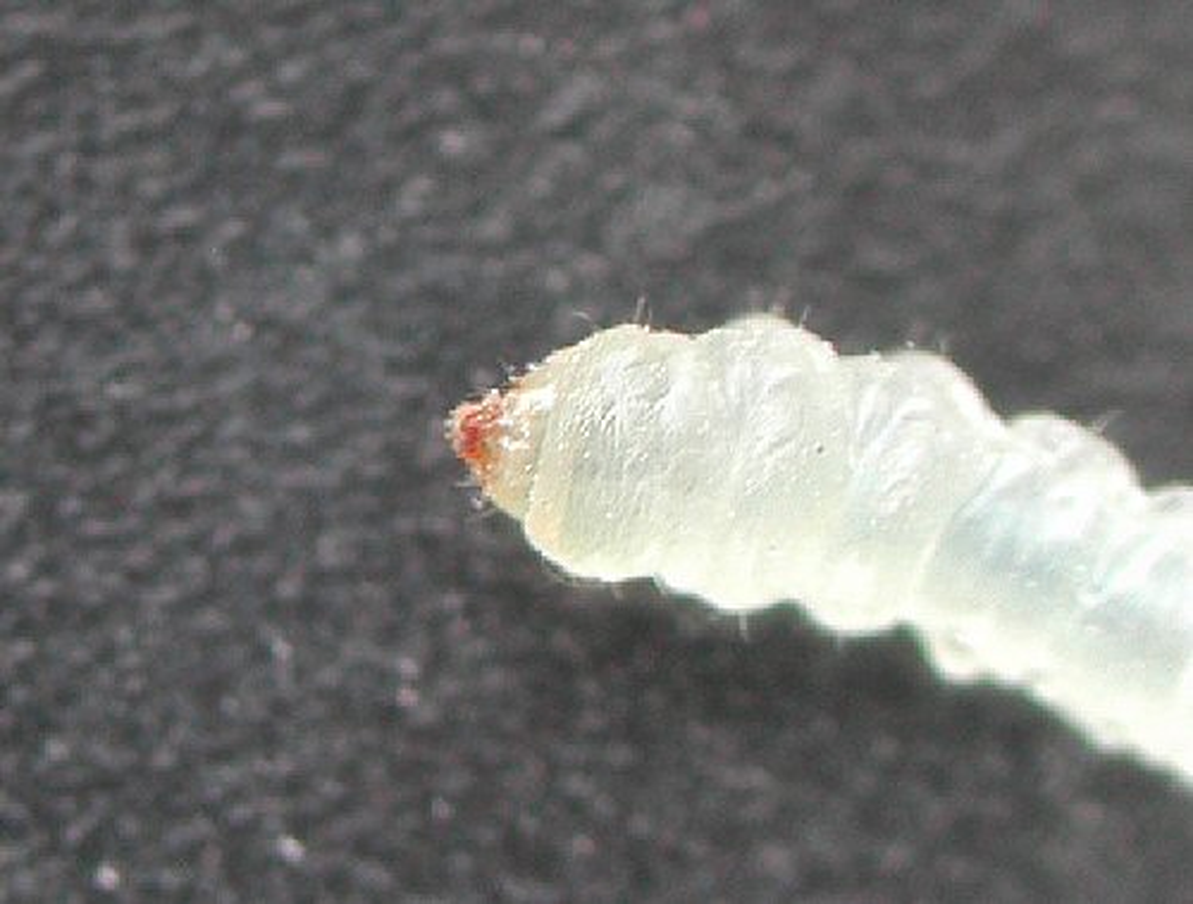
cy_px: 452
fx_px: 1315
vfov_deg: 38.0
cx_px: 596
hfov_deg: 48.8
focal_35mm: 38
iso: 100
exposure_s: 1/7.2
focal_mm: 8
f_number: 2.8
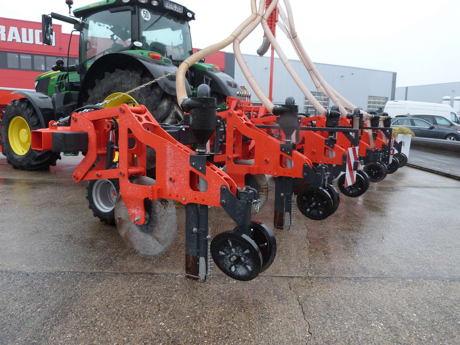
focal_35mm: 30
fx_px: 399
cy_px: 172
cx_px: 230
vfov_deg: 46.8
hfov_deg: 60.0
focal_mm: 5.2
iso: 100
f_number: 2.9
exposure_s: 1/60
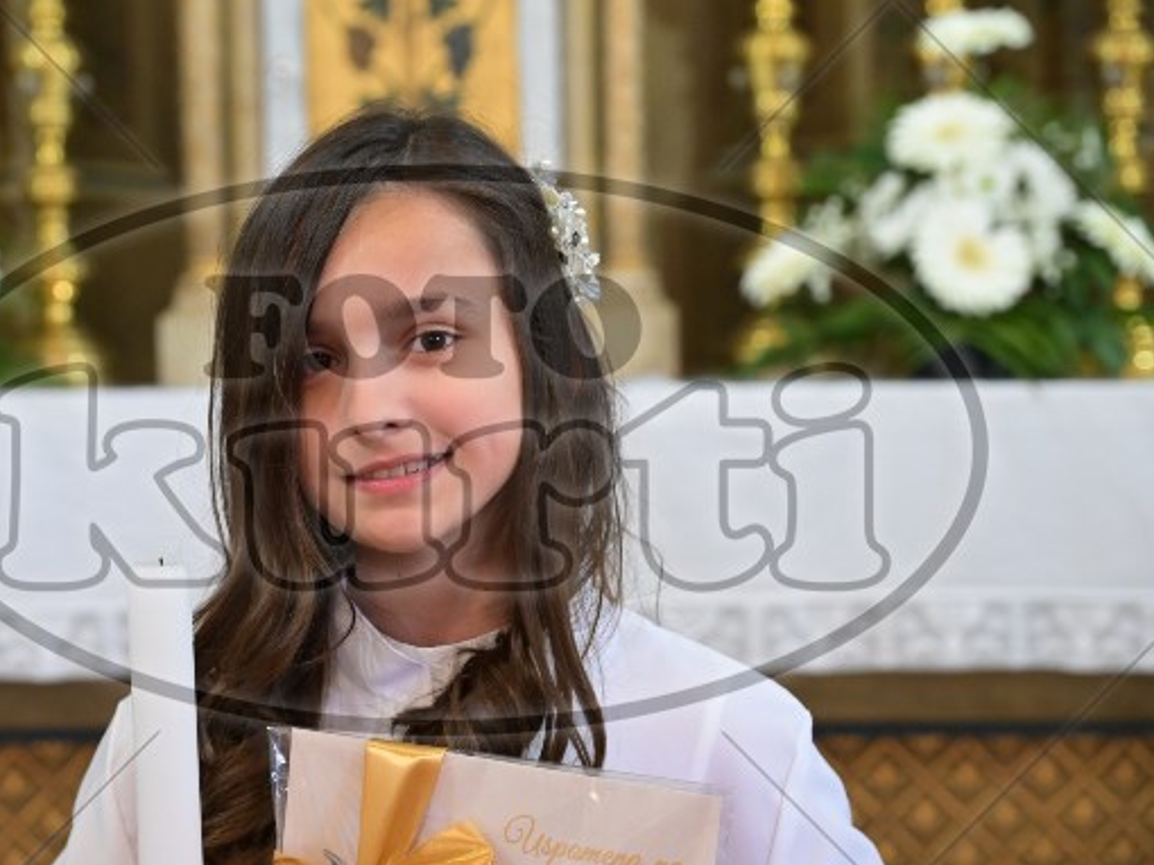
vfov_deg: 17.0
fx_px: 2899
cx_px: 441
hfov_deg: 22.5
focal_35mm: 87
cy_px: 452
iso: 5000
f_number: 4.5
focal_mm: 71
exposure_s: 1/125
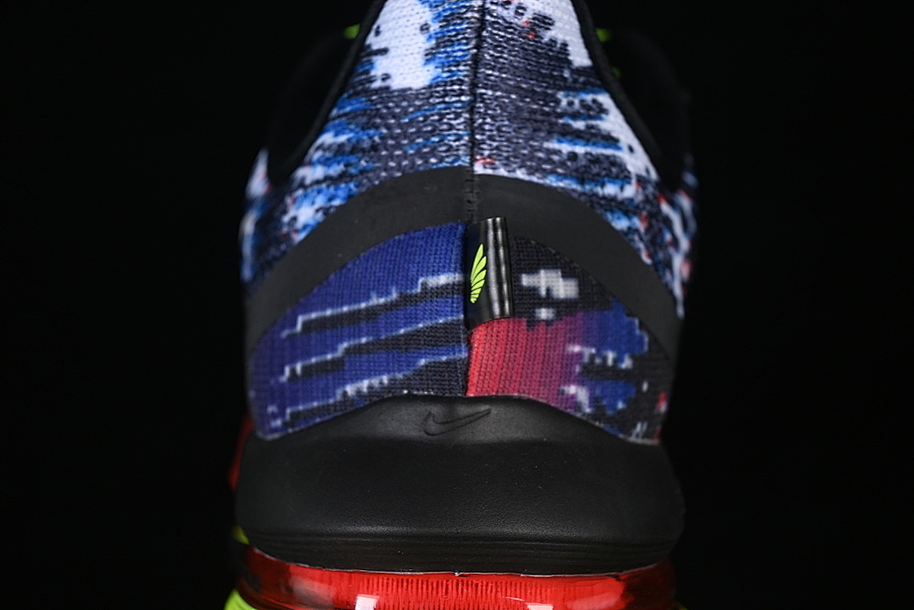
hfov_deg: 27.0
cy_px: 305
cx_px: 457
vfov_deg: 18.2
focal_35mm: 75
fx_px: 1904
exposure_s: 1/60
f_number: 6.3
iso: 160
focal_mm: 50
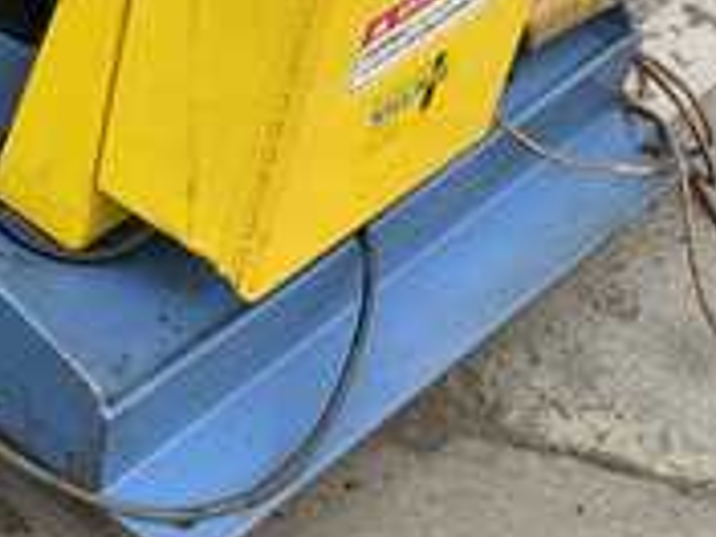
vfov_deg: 14.7
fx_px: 2048
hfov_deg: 17.5
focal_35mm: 99
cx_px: -415
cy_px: 0
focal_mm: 3
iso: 16
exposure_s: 1/276
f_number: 1.8
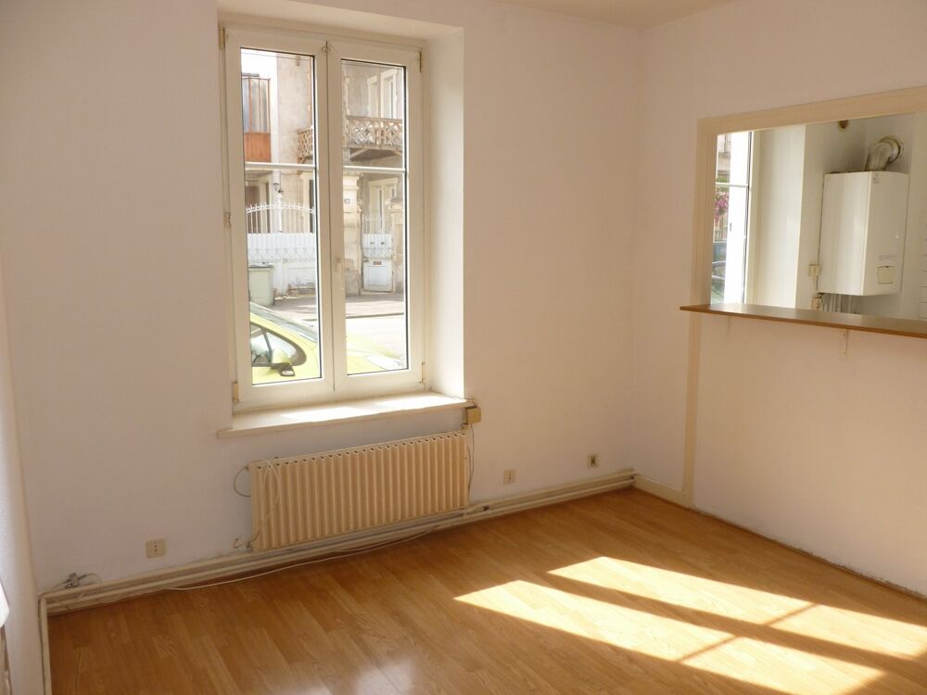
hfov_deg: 63.4
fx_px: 750
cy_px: 348
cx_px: 464
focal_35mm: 28
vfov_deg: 49.7
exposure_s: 1/160
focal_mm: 5
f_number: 3.3
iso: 100
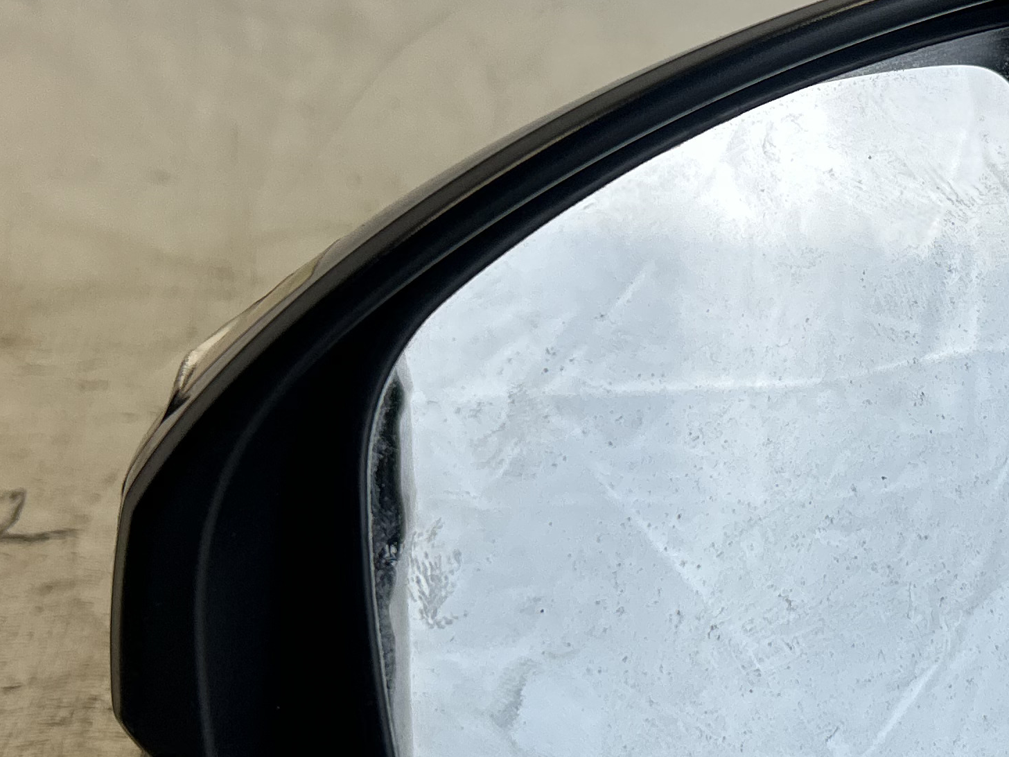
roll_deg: -4.1
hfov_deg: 26.4
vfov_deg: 20.3
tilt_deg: -9.1
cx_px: 852
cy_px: 215
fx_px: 2099
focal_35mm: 72
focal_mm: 5.7
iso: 50
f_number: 1.5
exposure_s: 1/625
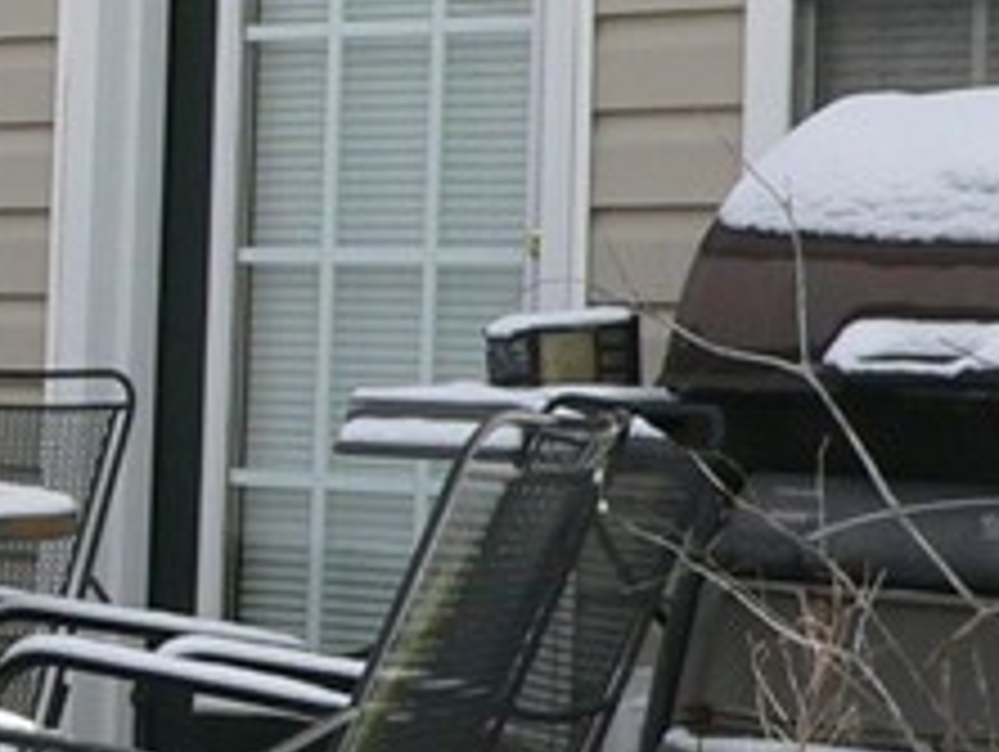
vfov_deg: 9.0
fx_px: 4796
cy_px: 279
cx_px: -788
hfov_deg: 11.1
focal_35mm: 166
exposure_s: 1/1000
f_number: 2.8
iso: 100
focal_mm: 6
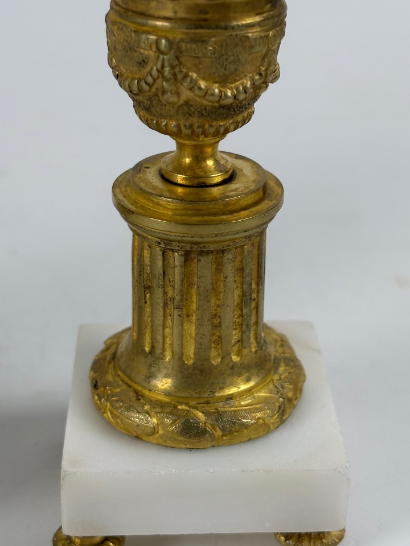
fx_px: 1027
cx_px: 205
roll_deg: +0.3
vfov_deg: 29.8
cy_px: 245
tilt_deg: -25.5
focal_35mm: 65
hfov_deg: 22.6
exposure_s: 1/300
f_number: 1.6
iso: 40
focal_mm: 5.96
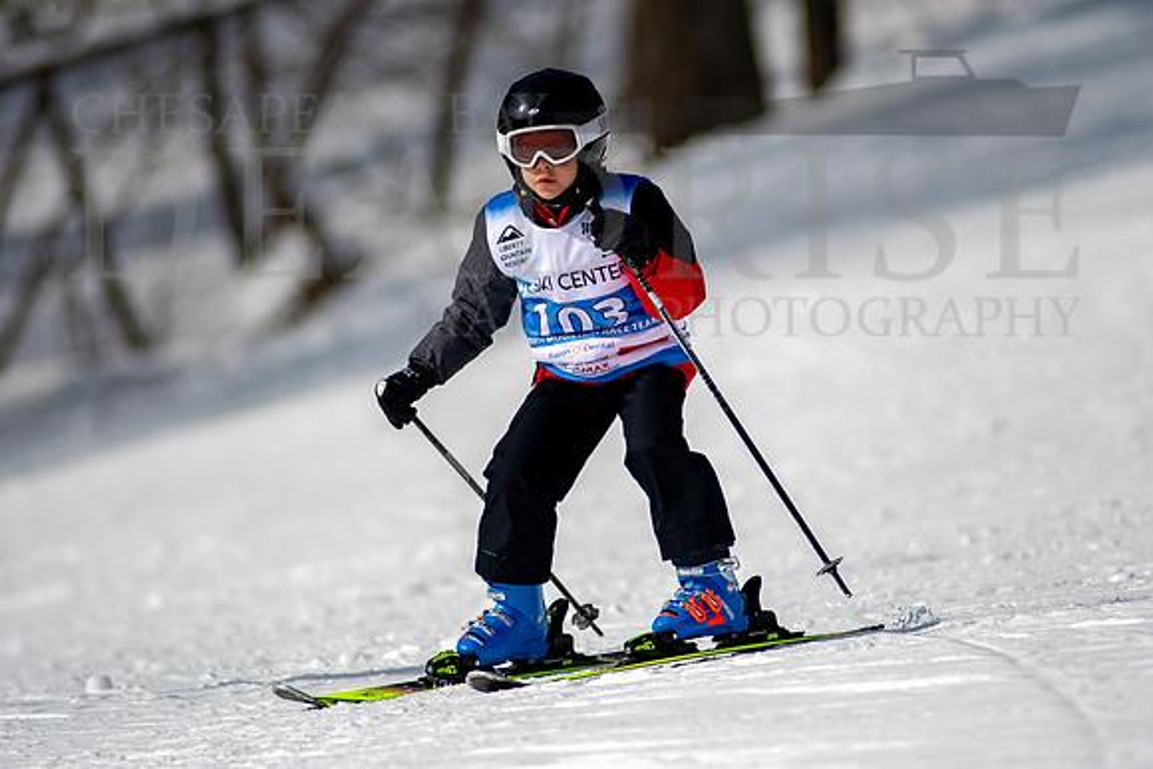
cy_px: 384
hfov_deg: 4.1
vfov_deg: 2.8
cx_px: 640
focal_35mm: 500
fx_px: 16003
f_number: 2.8
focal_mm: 300
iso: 100
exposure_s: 1/6400
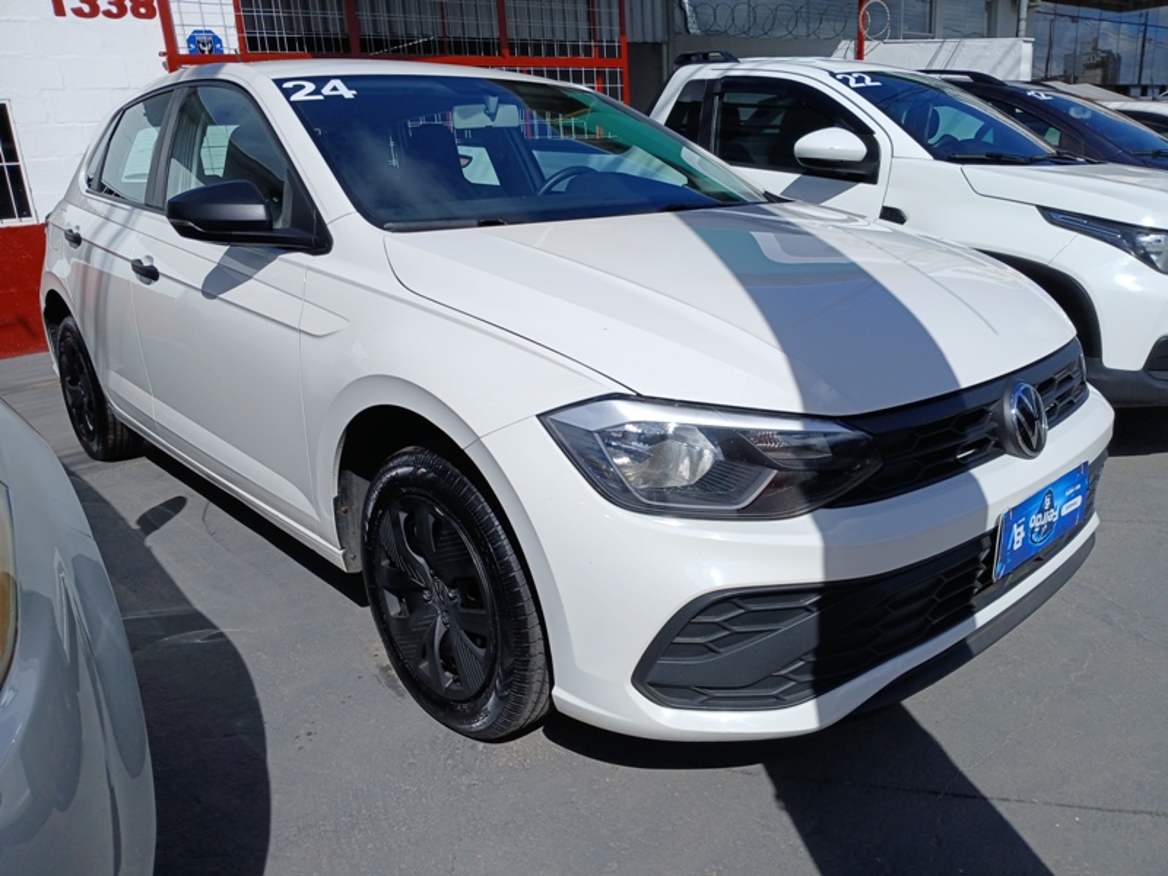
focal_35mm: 26
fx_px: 877
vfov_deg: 53.1
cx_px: 584
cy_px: 438
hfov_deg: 67.3
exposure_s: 1/1481
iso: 20
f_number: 1.8
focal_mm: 3.98
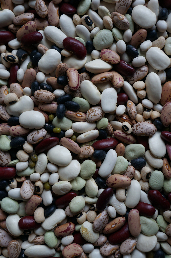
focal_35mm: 48
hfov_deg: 28.0
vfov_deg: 41.2
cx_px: 86
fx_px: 343
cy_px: 129
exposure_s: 1/10
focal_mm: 32
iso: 200
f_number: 5.6
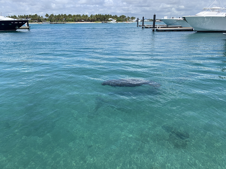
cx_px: 113
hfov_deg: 67.3
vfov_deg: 53.1
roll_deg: +0.4
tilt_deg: -20.5
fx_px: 170
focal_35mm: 26
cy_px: 84
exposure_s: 1/2033
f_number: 1.8
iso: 25
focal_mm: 4.25
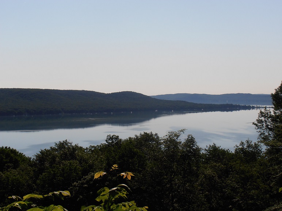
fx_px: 562
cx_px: 141
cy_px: 106
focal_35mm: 69
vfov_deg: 21.3
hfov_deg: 28.2
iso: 80
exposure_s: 1/400
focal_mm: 12.29
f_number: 12
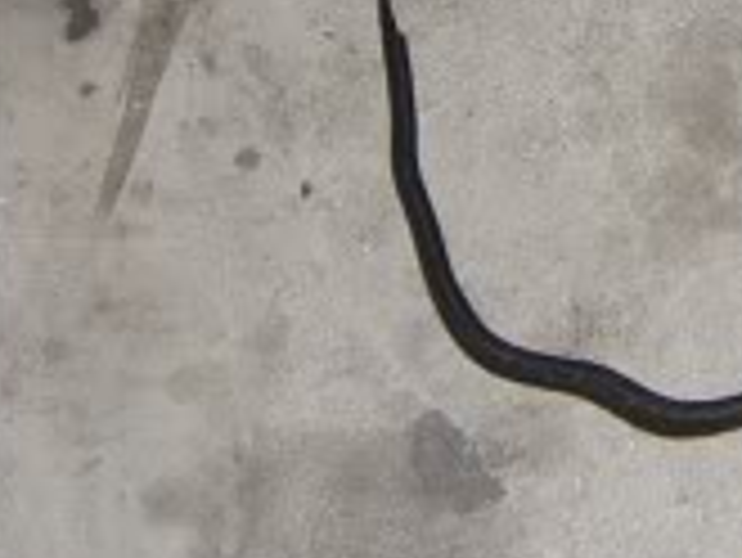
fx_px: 3153
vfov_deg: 9.9
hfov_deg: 13.1
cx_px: 881
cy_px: -171
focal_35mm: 147
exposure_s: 1/60
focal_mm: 6.2
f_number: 2.7
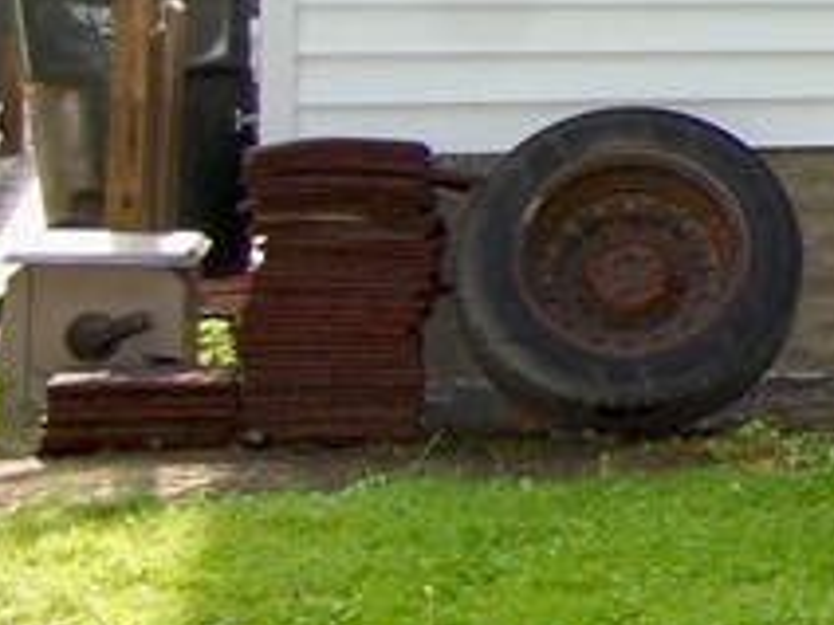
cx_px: 2091
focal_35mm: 133
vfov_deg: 10.9
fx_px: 3204
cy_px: -165
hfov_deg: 11.7
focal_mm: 18
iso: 400
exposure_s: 1/500
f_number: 4
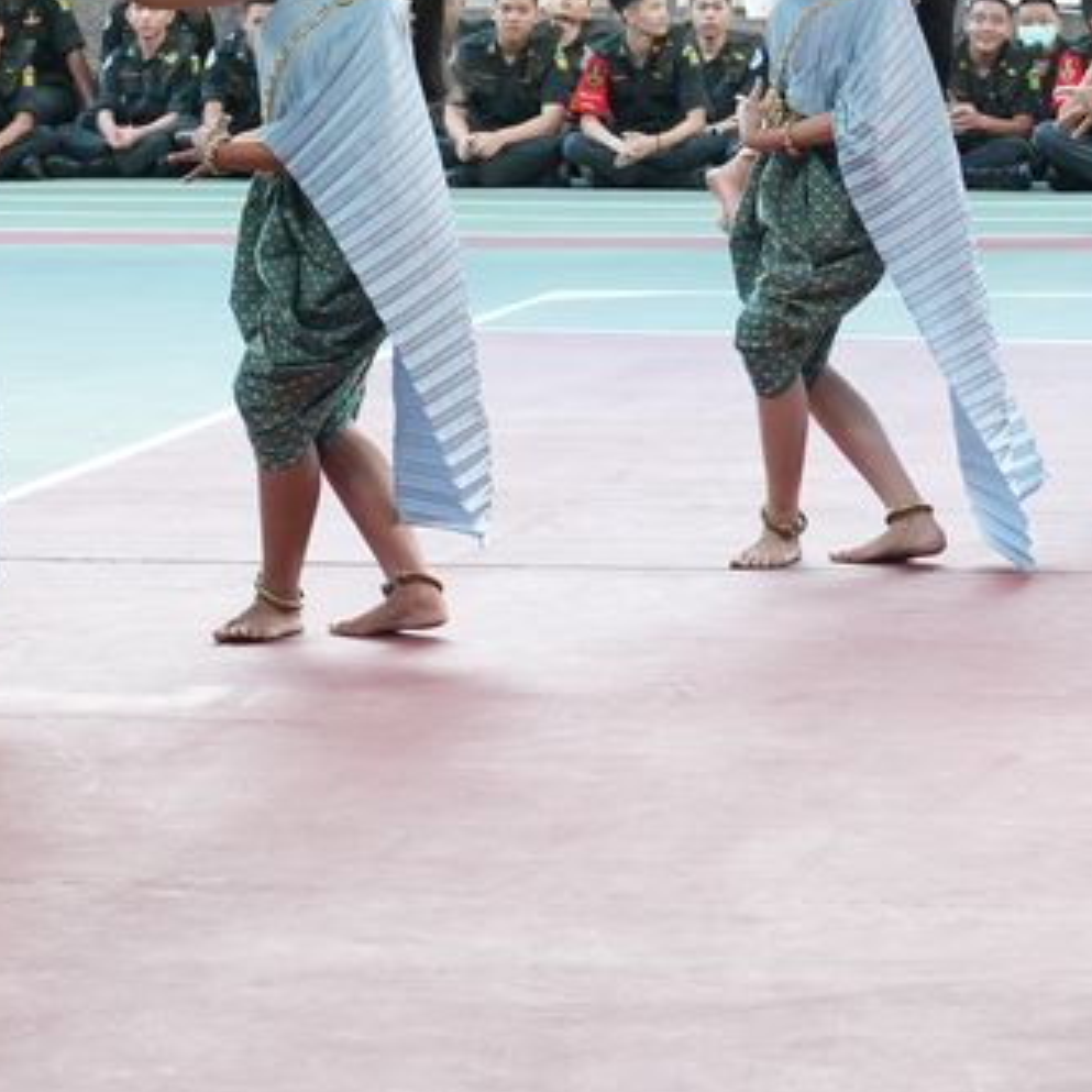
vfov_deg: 9.8
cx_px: 124
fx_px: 6333
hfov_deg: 9.8
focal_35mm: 177
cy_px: 135
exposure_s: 1/200
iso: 1250
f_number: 5
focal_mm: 41
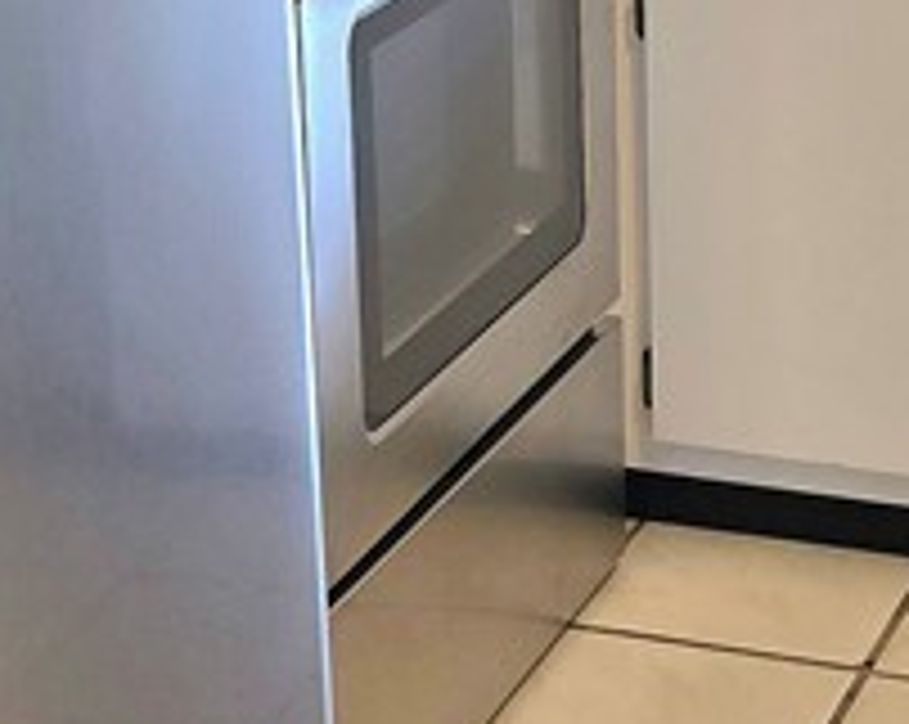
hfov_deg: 16.9
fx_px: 3062
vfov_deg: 13.2
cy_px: -81
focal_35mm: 114
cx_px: 567
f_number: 1.7
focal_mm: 6.25
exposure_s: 1/120
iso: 250
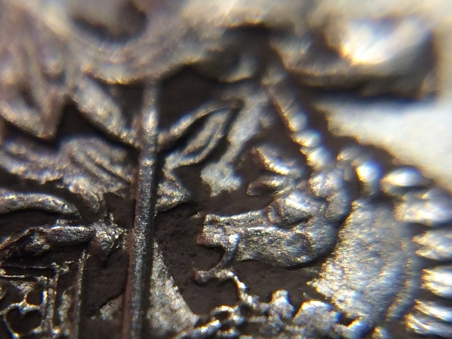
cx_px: 226
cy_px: 170
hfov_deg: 61.7
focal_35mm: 29
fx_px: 379
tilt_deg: -67.4
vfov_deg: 48.2
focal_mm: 4.15
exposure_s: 1/120
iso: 64
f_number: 2.2
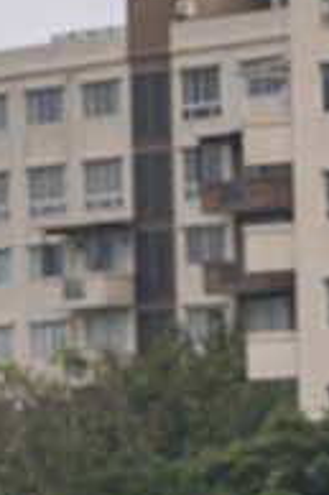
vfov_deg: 3.9
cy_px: 942
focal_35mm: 519
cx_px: -750
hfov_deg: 2.6
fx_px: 7127
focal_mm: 70
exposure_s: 1/1250
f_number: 5
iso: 250
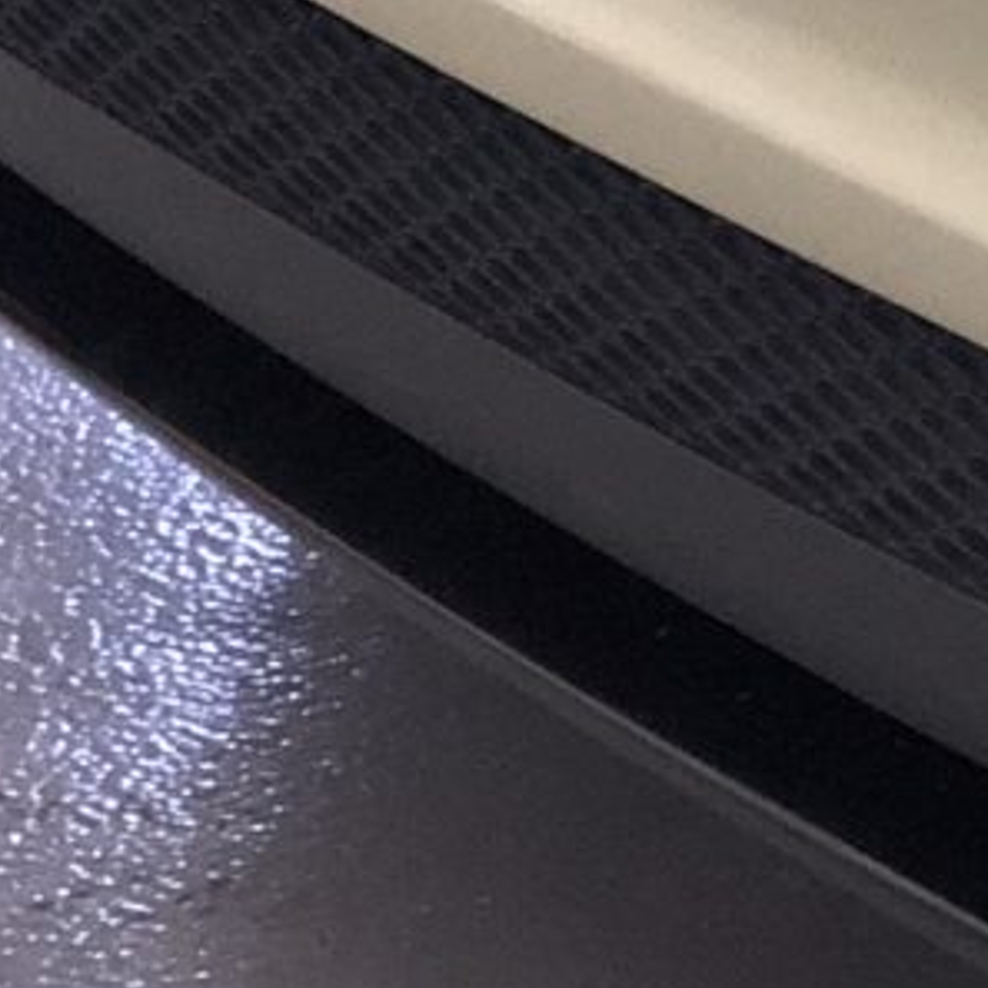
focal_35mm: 317
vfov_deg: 5.4
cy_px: -802
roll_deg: -0.1
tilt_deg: -14.3
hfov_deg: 5.2
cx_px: 3237
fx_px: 10236
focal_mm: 6
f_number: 2.4
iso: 125
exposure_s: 1/25
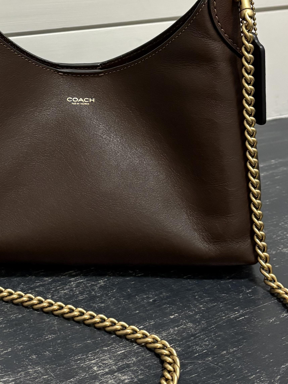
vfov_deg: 28.9
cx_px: 69
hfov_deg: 22.4
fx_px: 721
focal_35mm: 65
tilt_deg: -12.6
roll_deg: -0.3
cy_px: 54
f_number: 1.6
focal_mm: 5.96
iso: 200
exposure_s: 1/60
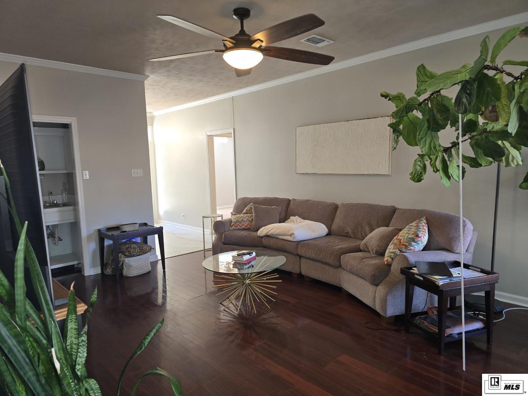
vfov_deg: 58.9
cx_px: 264
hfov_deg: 73.9
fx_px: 351
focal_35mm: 23
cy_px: 198
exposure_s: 1/26.4
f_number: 1.7
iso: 100
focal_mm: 6.3
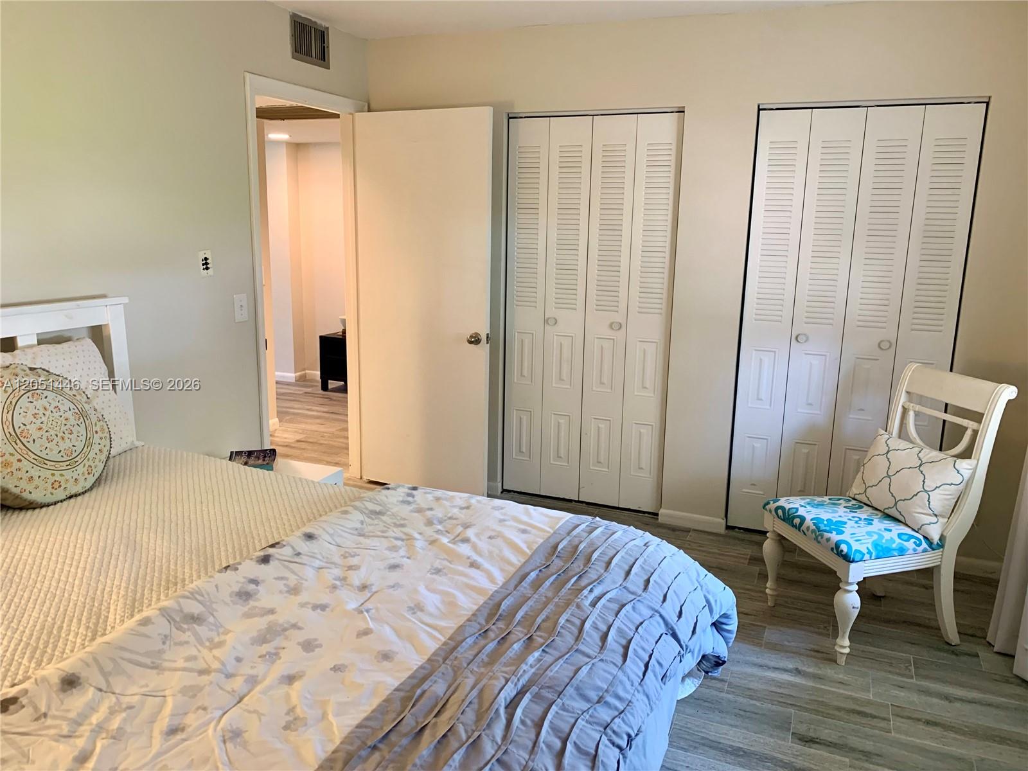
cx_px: 514
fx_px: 772
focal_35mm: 26
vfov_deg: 53.1
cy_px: 386
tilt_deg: -11.1
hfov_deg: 67.3
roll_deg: -1.2
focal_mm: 4.25
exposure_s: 1/60
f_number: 1.8
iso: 200
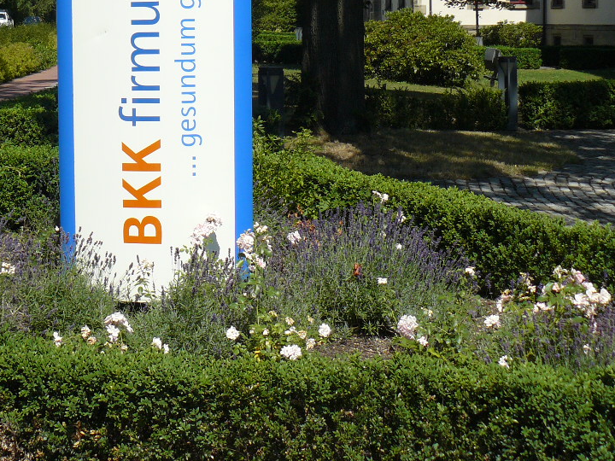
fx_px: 1137
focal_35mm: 64
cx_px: 173
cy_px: 67
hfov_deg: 29.9
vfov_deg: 22.5
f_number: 3.6
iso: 100
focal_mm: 6
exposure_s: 1/1000
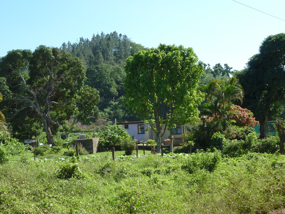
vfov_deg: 24.8
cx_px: 142
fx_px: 486
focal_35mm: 59
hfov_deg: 32.7
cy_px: 107
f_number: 3.9
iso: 80
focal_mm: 9.7
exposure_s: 1/250
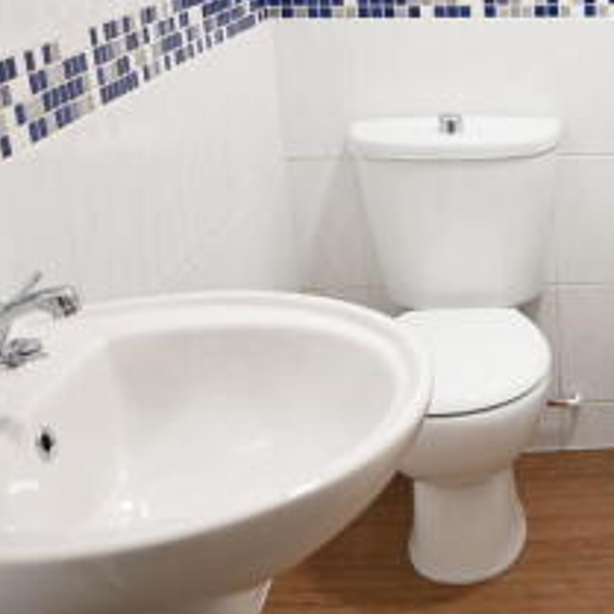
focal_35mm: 61
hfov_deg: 25.9
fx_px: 1223
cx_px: 690
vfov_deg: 28.1
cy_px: 348
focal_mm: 21
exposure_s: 1/30
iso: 560
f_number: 4
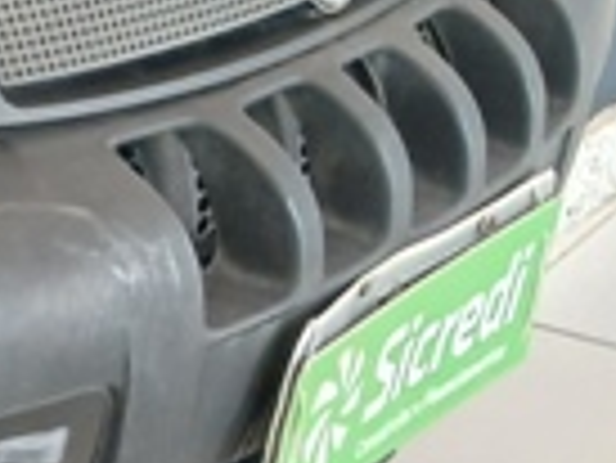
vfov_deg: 9.7
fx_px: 2707
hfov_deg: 10.7
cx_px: -967
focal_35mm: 152
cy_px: -31
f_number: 1.8
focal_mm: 3.98
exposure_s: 1/40
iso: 200
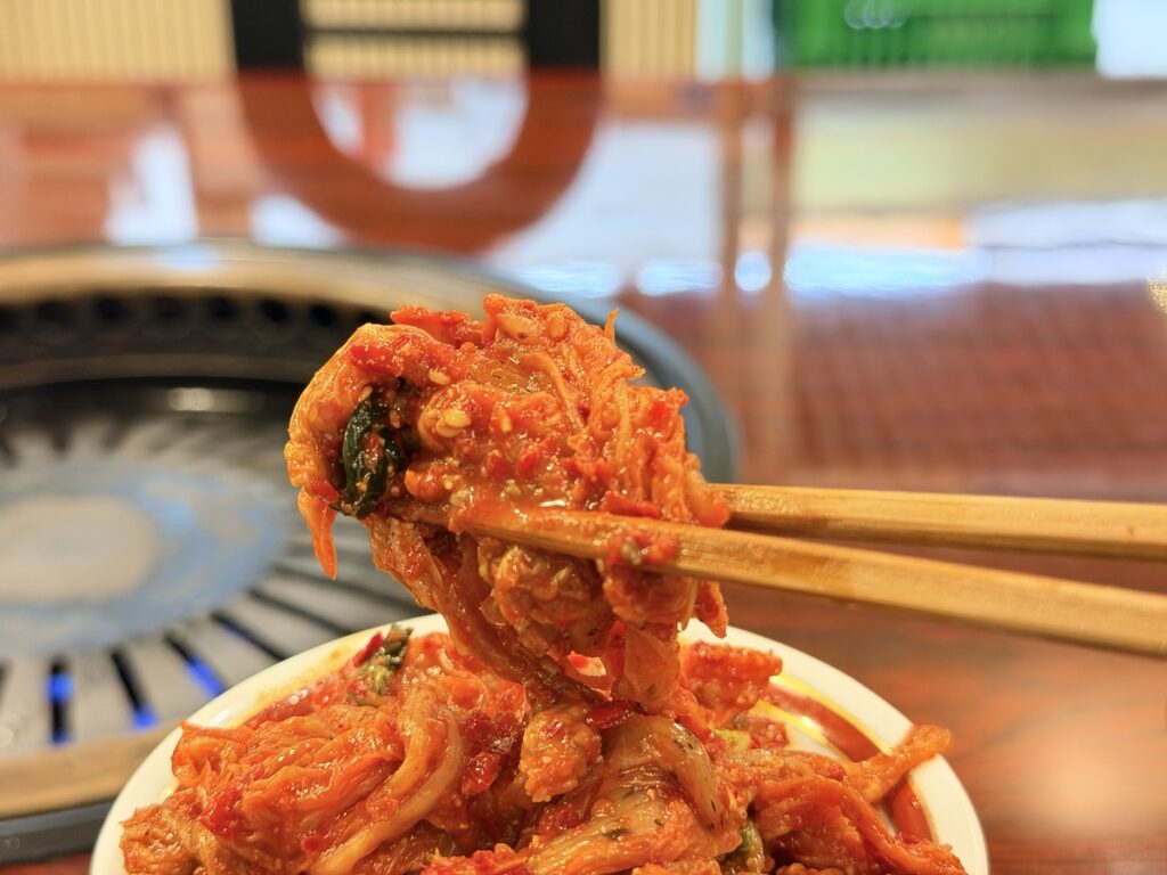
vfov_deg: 30.3
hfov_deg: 39.7
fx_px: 1618
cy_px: 438
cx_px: 584
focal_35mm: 48
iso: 500
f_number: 1.78
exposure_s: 1/40
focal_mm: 6.76
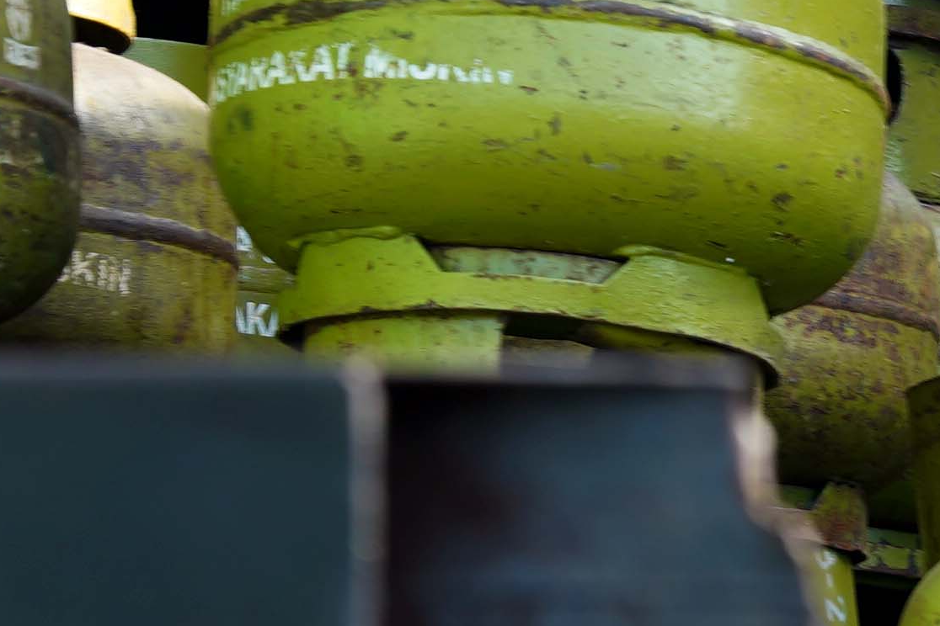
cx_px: 1855
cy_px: 1181
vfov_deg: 5.2
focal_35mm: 258
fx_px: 6736
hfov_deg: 7.7
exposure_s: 1/15
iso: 100
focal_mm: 48
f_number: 7.1
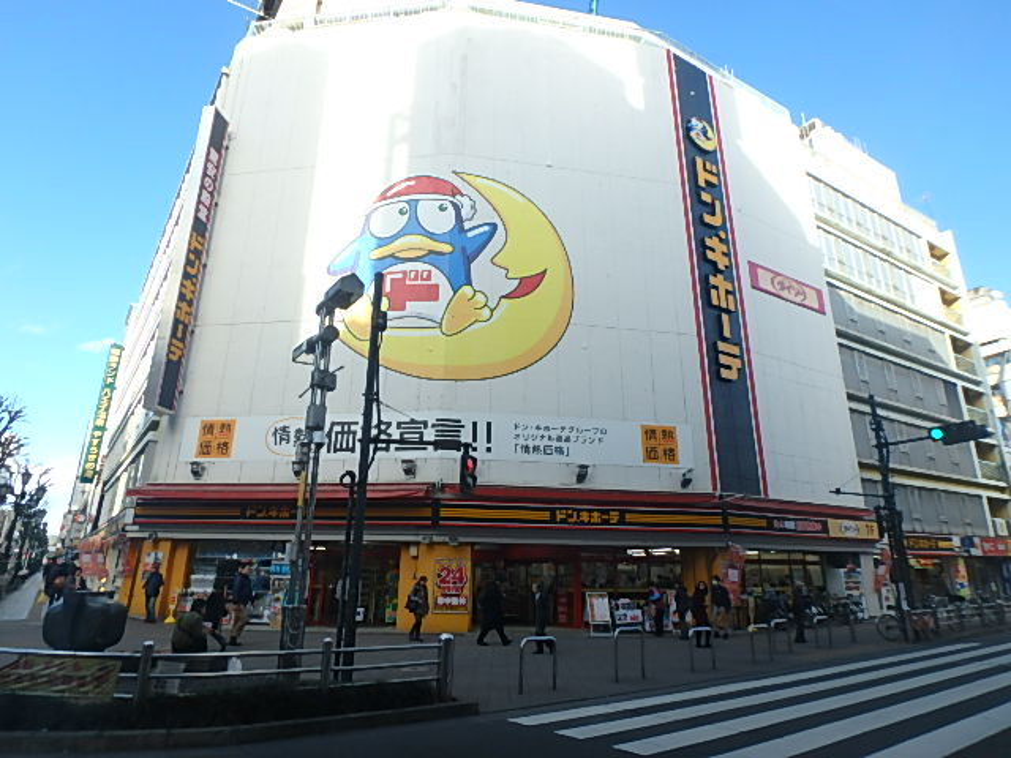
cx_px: 506
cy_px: 379
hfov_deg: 79.0
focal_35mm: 21
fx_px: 613
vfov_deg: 63.4
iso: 125
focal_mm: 3.7
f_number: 3.5
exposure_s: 1/320
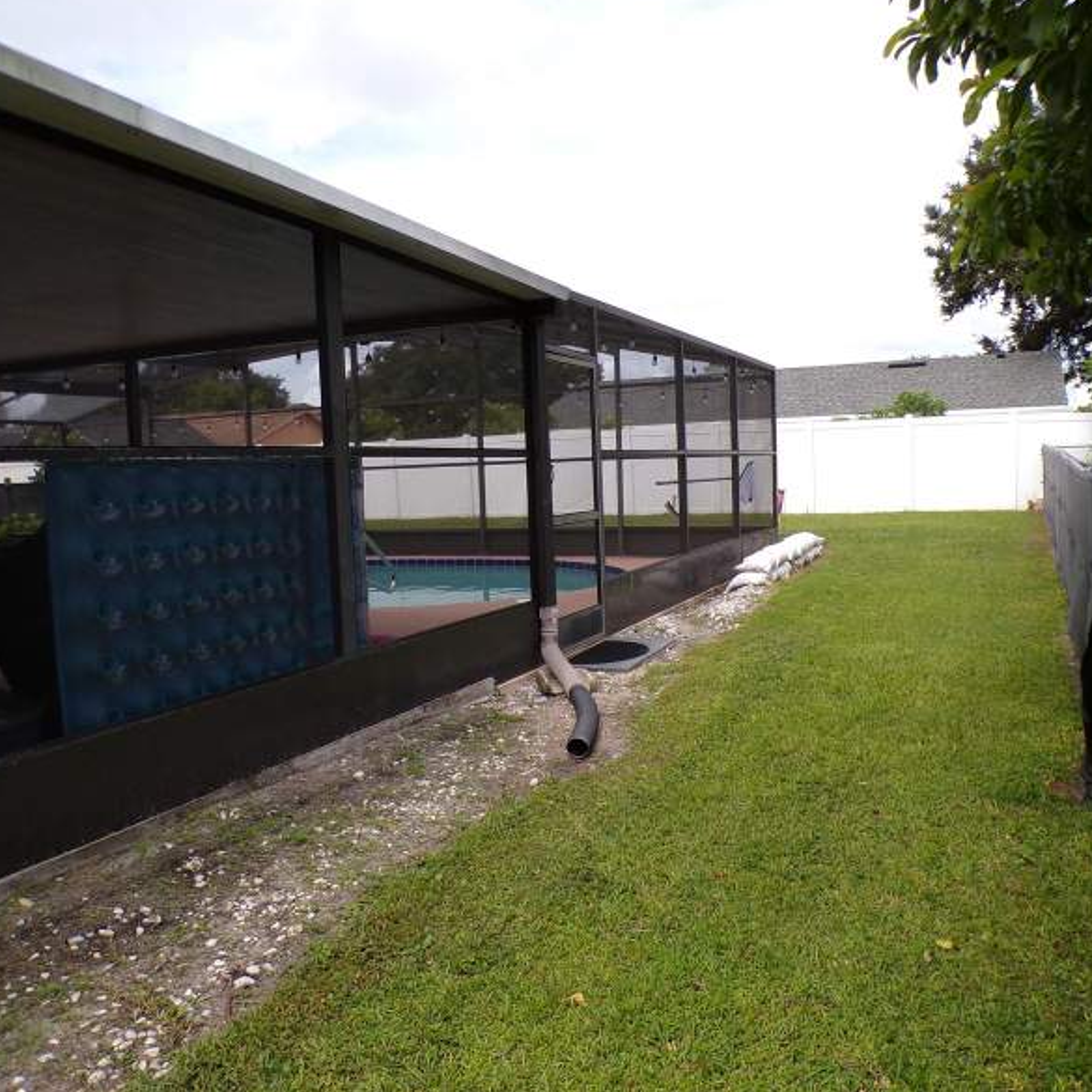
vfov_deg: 55.6
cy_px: 536
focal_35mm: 29
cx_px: 575
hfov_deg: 55.6
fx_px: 1035
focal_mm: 4.3
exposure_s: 1/1000
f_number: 3
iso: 100
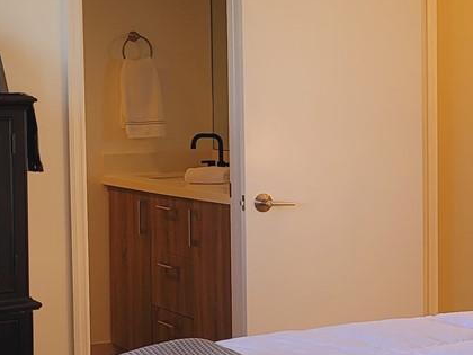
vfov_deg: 14.9
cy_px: 185
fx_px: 1353
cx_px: 482
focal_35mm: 99
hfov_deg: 19.2
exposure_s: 1/120
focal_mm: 5.4
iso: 80
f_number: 1.8
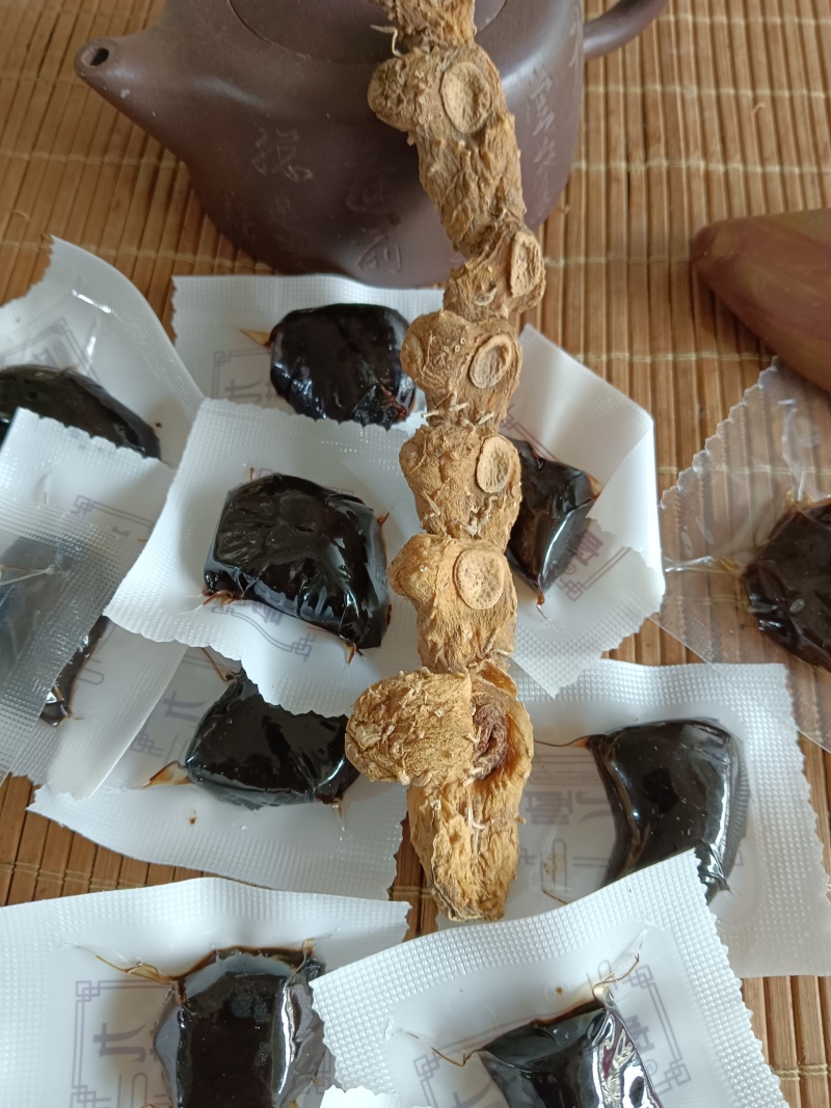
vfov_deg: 67.3
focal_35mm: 26
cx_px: 416
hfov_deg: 53.1
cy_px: 554
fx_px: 832
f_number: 1.8
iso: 863
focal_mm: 4.05
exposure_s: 1/33.3
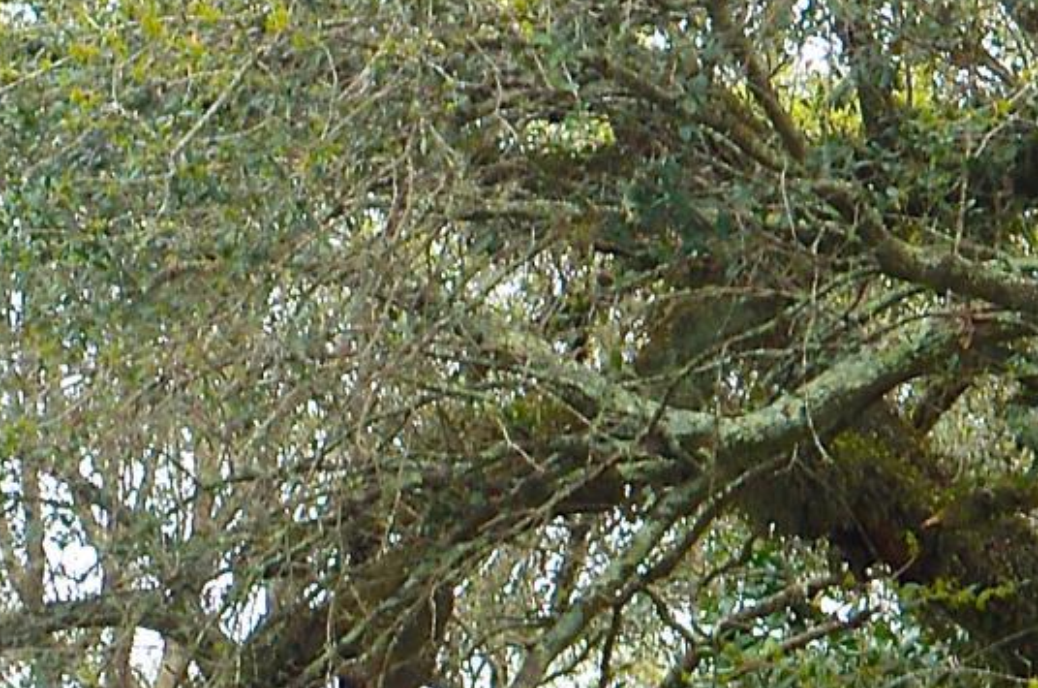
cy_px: 1111
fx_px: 11596
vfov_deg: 3.4
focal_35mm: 403
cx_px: -999
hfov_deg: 5.0
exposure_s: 1/100
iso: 200
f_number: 11
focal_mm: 48
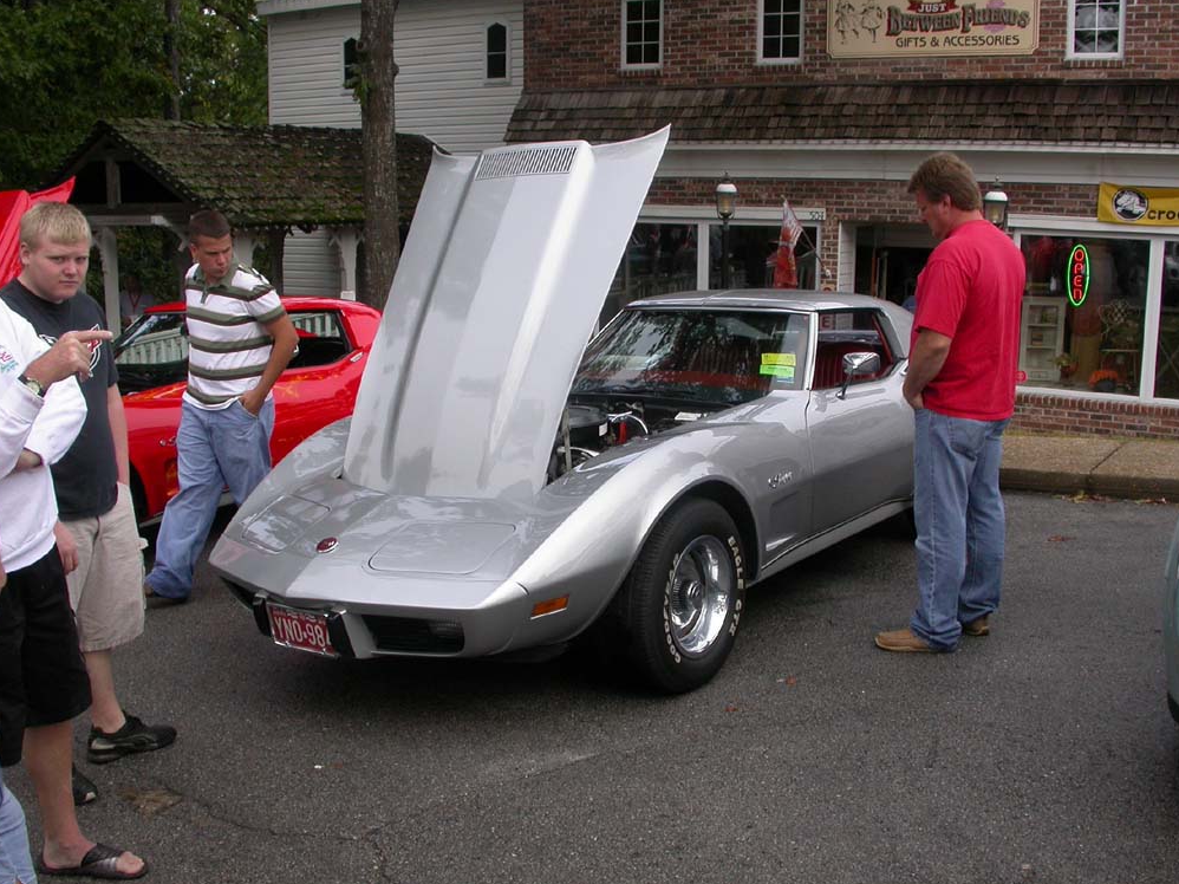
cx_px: 588
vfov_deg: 36.8
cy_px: 447
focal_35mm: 39
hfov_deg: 47.9
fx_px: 1328
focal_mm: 7.85
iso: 100
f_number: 6
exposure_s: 1/195
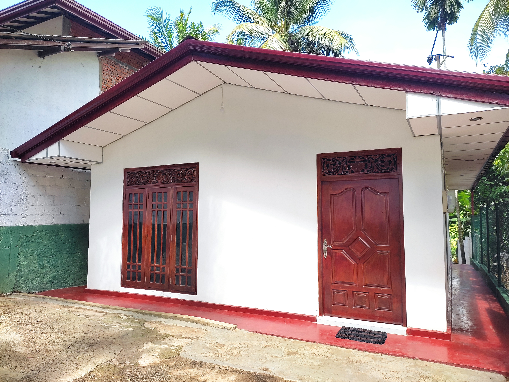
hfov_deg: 67.3
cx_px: 254
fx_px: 382
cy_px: 191
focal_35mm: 26
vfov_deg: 53.1
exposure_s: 1/214
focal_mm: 4.74
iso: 100
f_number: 1.79
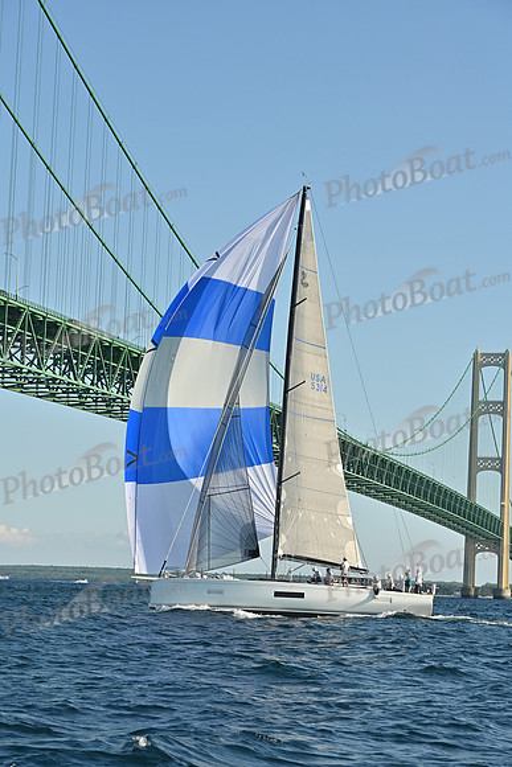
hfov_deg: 14.4
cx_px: 256
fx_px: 2025
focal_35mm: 95
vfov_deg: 21.5
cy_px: 384
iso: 320
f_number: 9
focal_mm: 95
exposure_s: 1/1600
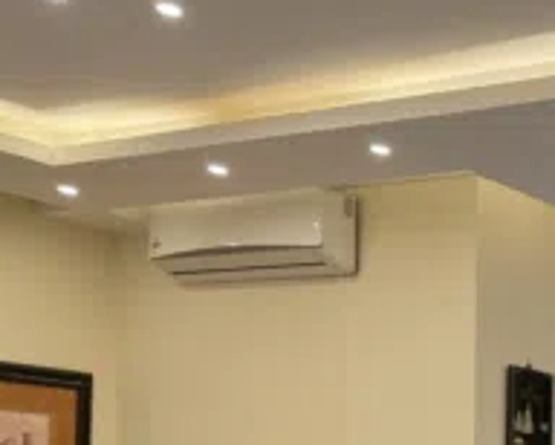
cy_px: 595
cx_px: 798
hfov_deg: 21.2
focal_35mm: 78
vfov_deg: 18.2
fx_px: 1283
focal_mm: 6.76
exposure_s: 1/50
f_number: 1.78
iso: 160
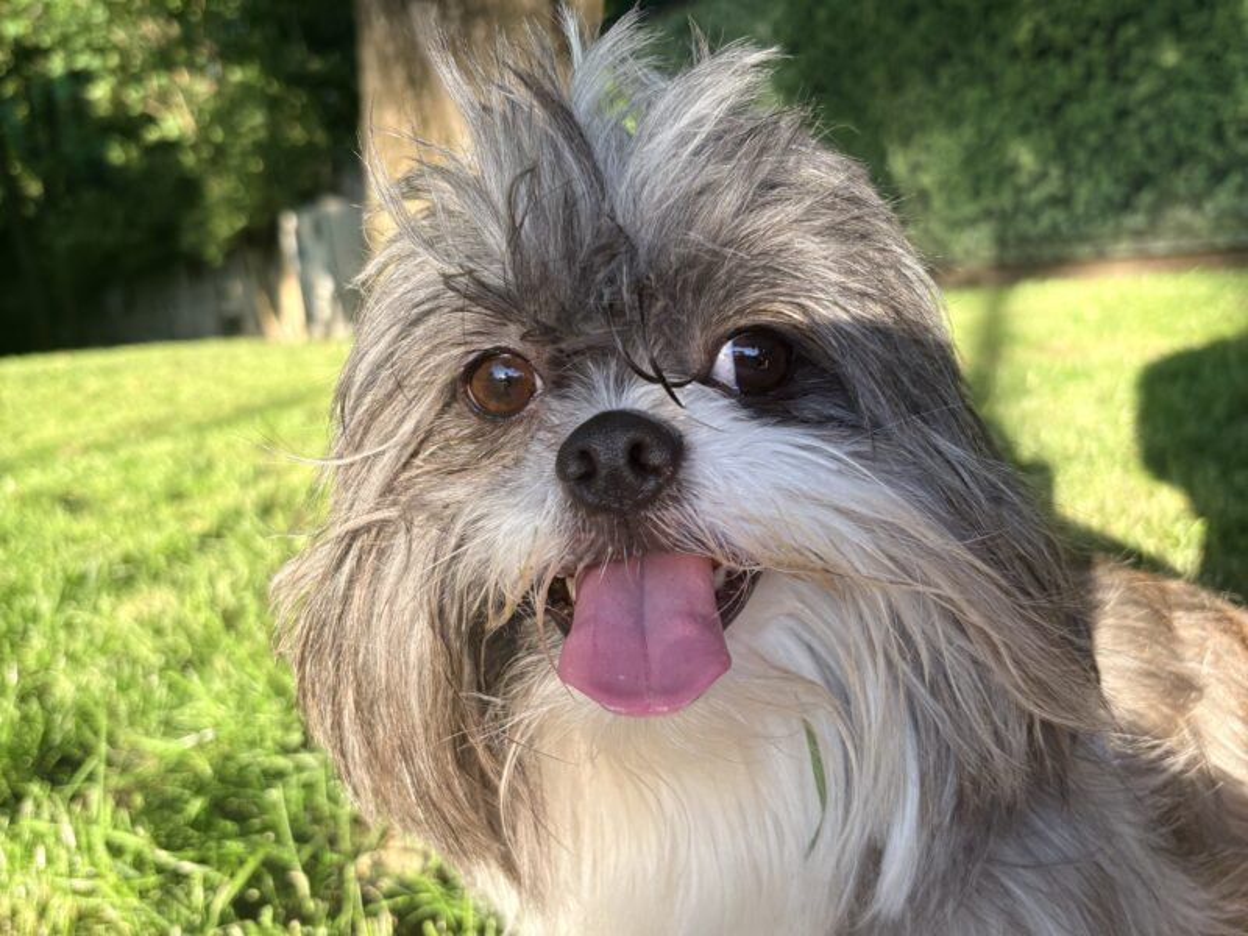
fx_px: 937
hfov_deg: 67.3
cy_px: 468
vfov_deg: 53.1
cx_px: 624
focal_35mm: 26
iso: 50
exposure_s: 1/441
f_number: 1.6
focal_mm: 5.96
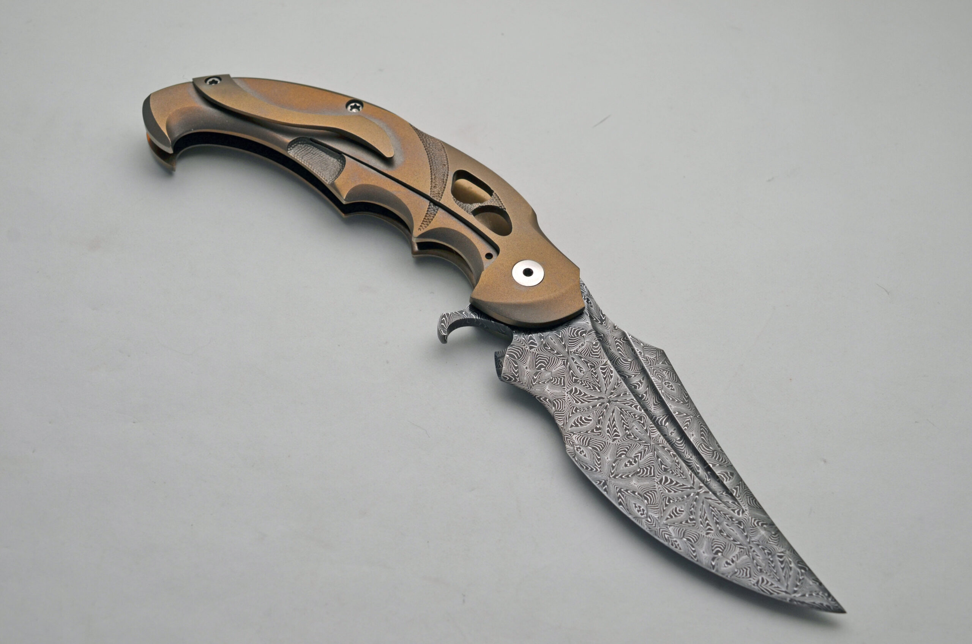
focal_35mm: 60
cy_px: 322
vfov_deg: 22.5
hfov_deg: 33.5
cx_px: 486
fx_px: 1617
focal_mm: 40
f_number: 8
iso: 200
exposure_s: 1/250
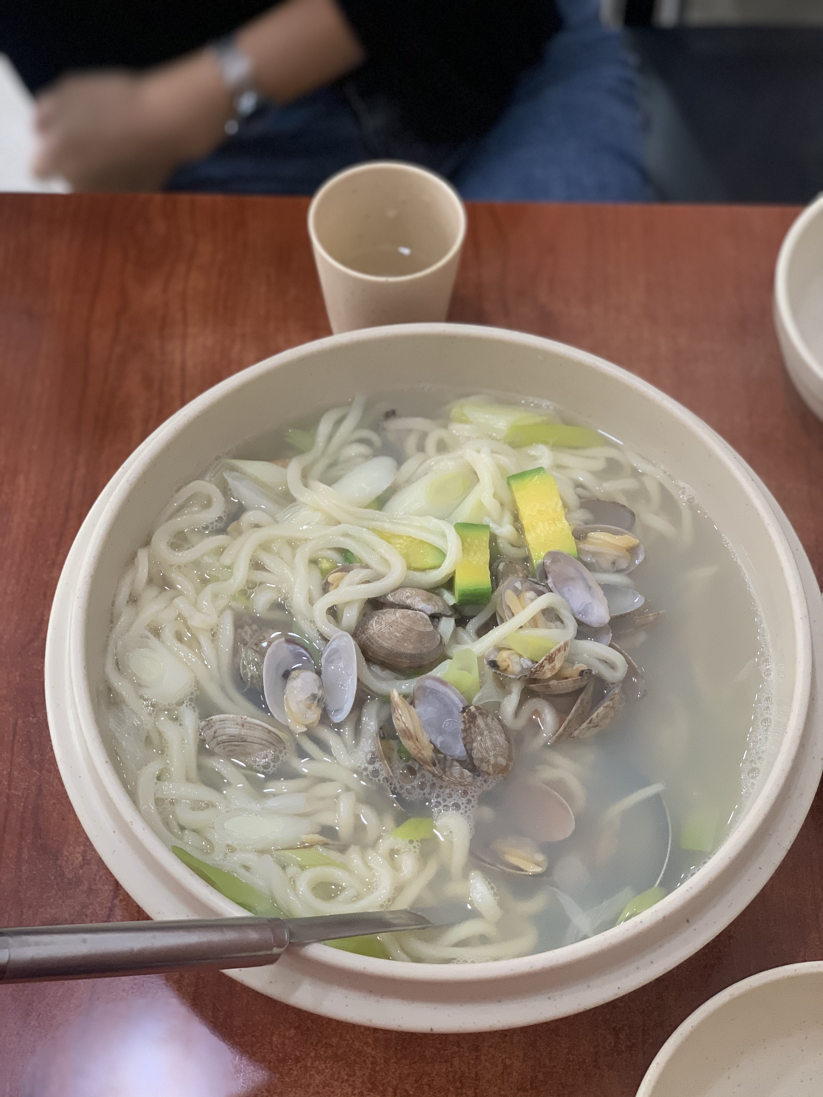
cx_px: 412
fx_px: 1648
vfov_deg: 36.8
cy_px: 548
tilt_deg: -58.8
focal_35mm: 52
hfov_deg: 28.0
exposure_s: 1/60
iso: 125
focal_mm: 6
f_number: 2.4
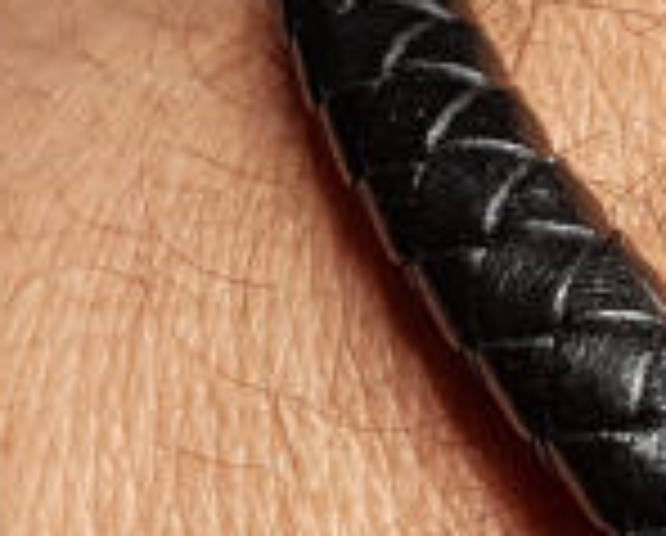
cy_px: 261
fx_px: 3377
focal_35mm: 171
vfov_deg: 9.1
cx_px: 716
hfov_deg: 11.1
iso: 64
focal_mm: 4.2
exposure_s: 1/100
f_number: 1.7
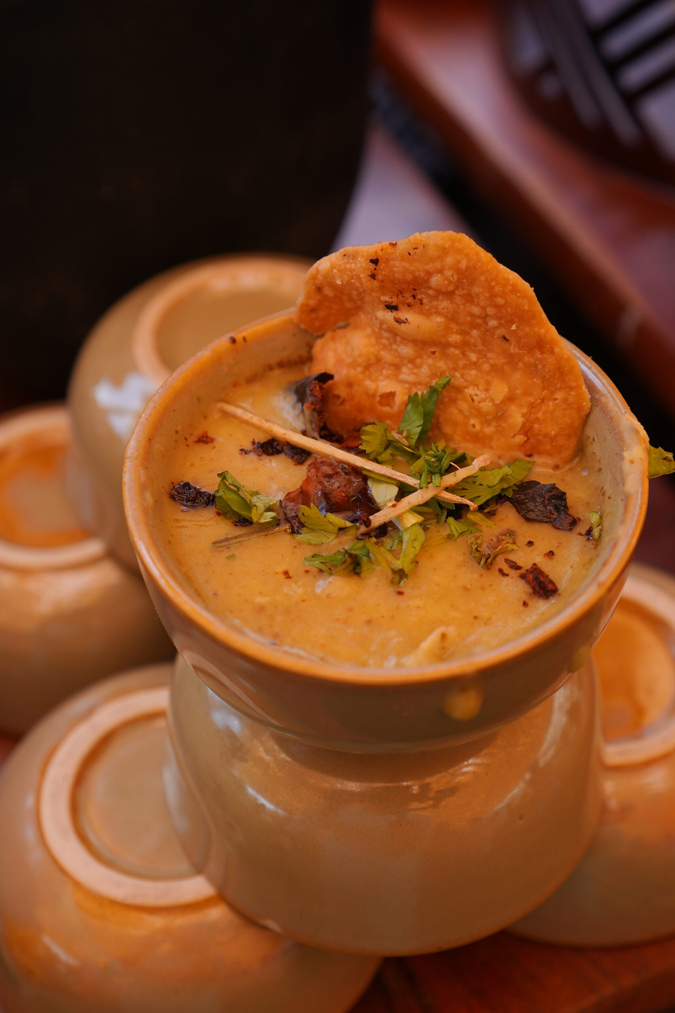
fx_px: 1462
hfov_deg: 26.0
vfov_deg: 38.2
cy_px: 506
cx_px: 338
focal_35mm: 52
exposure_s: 1/200
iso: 100
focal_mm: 35
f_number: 5
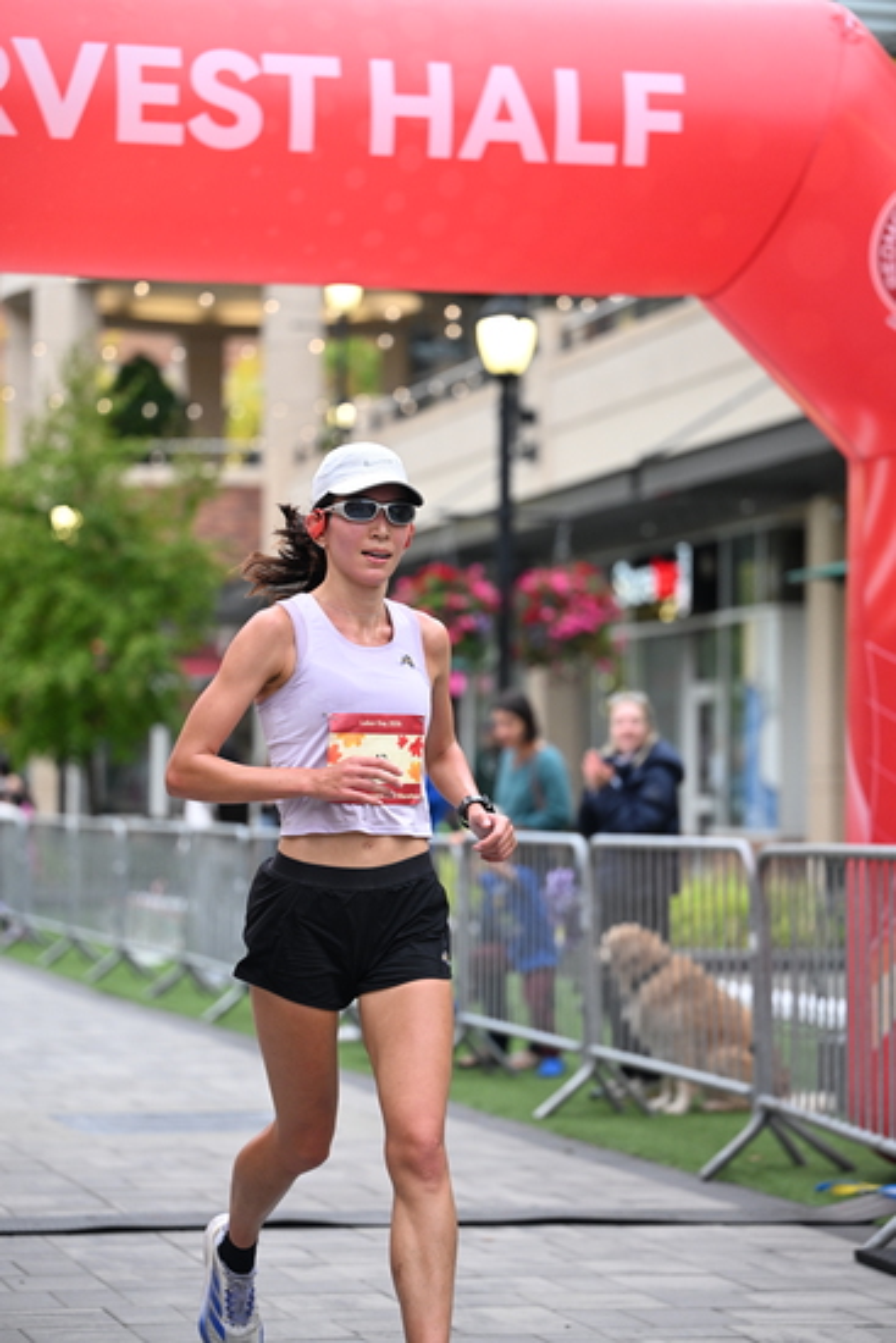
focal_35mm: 95
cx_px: 448
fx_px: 3544
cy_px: 672
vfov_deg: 21.5
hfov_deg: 14.4
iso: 1600
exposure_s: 1/1000
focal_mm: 95
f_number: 2.8
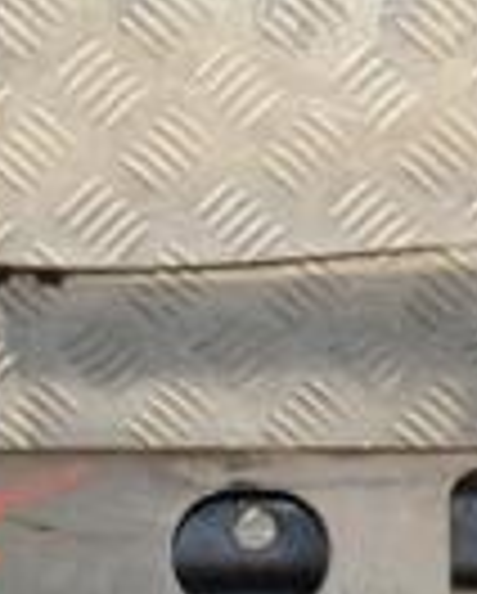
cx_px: 202
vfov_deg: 11.6
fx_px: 2923
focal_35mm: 166
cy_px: 94
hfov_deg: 9.3
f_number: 5
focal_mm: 26
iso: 800
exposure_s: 1/200
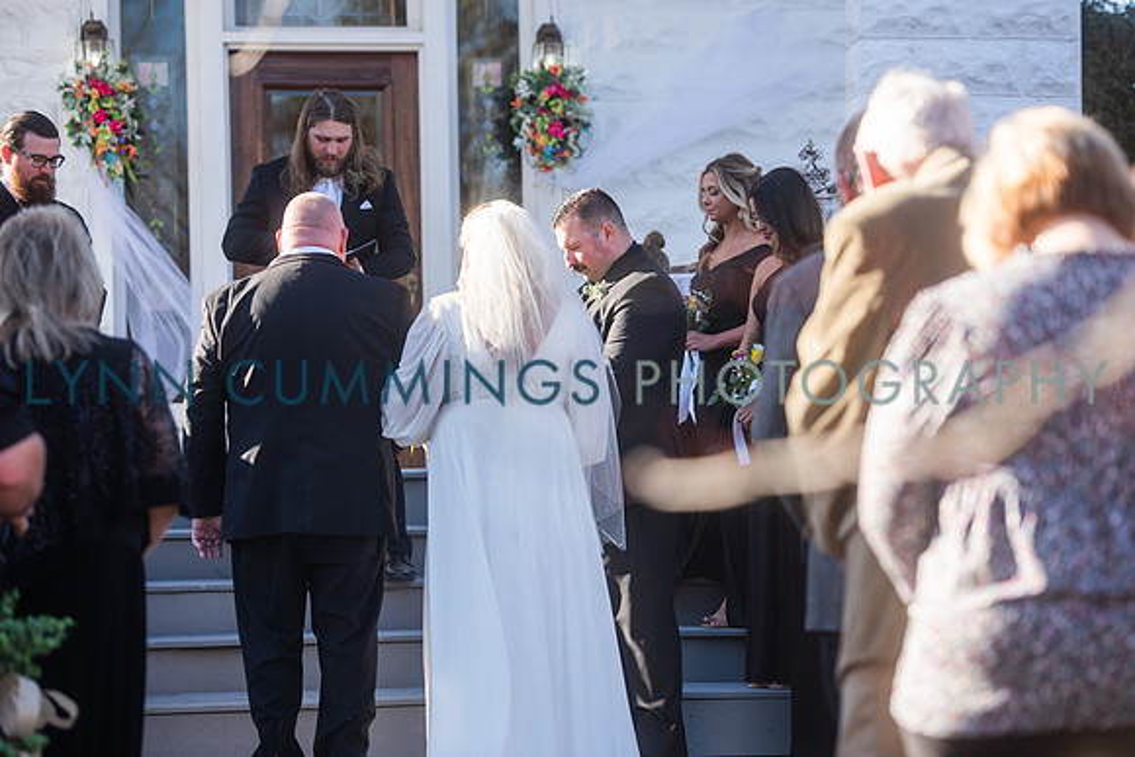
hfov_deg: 18.3
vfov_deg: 12.2
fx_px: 3532
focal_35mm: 112
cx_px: 568
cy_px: 378
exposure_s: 1/400
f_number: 3.5
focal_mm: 112
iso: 100
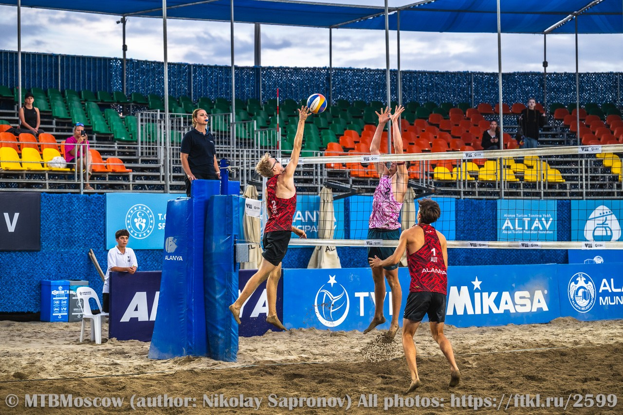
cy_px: 208
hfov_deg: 19.5
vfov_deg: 13.0
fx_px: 1817
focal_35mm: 105
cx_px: 312
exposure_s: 1/1000
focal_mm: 105
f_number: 4
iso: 500
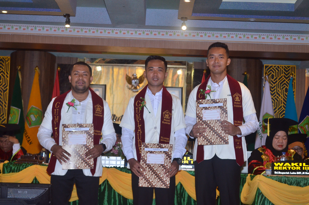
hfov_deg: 24.7
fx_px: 707
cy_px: 102
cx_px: 154
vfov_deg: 16.5
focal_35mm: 82
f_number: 6.3
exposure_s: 1/125
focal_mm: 55
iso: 1250
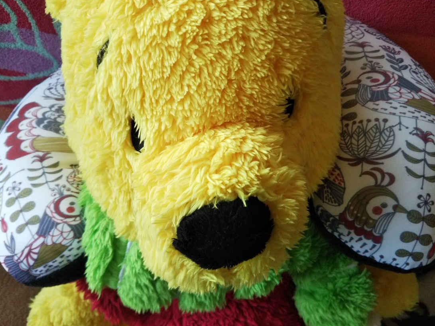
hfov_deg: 55.3
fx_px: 415
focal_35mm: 33
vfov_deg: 42.9
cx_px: 236
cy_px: 149
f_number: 2.2
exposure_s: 1/40
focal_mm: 4
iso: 50
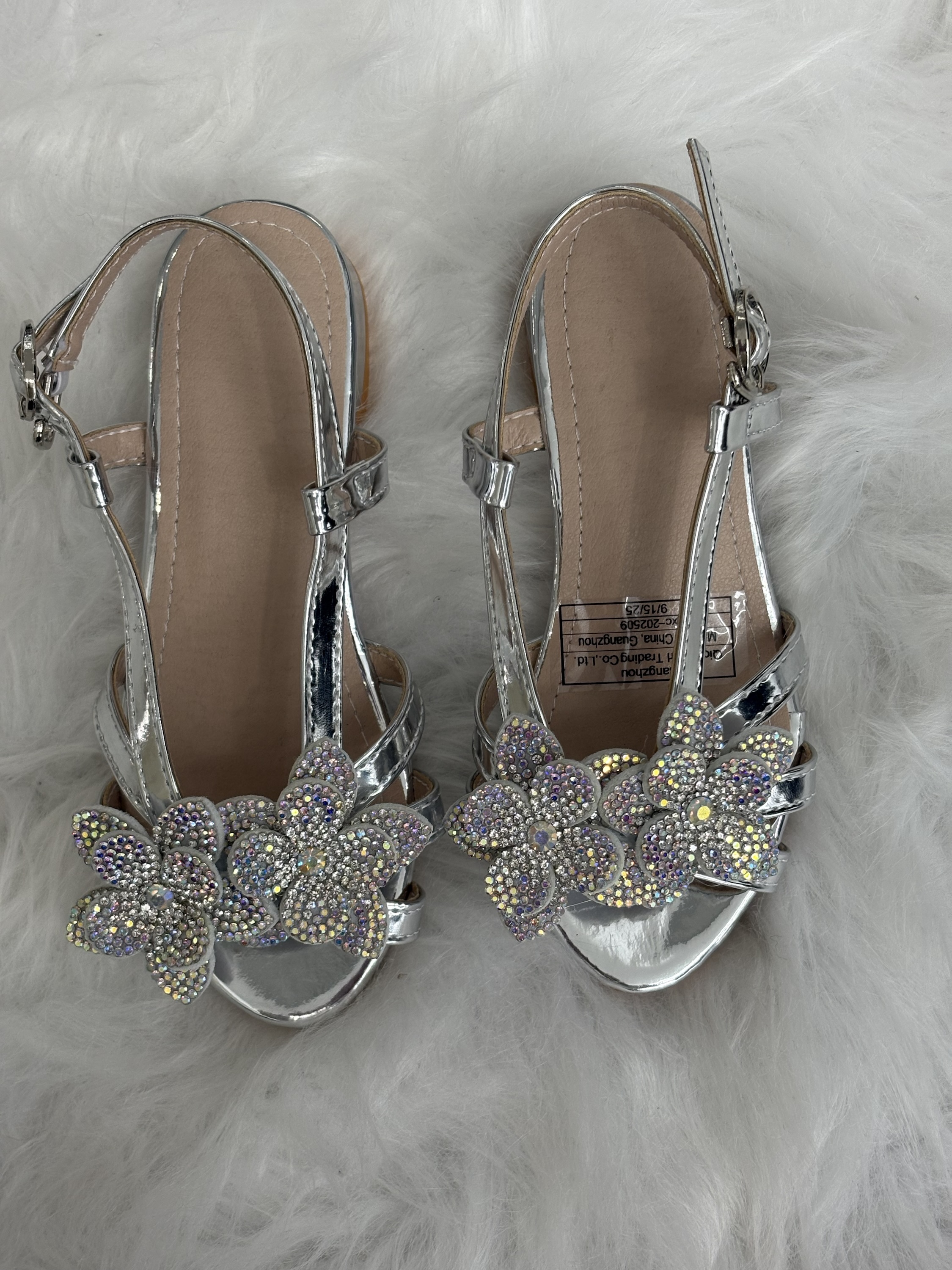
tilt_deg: -82.7
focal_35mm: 52
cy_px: 635
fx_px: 1907
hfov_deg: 28.0
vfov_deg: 36.8
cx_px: 476
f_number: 1.6
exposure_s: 1/100
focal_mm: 5.96
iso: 40
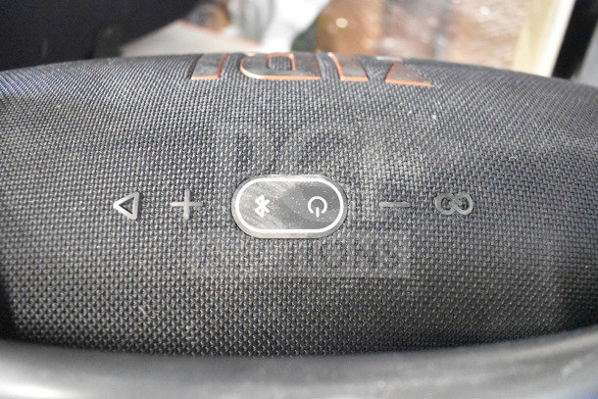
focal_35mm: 27
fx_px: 449
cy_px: 200
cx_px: 299
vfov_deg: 48.0
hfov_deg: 67.4
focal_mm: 18
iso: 16000
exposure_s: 1/30
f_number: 3.5
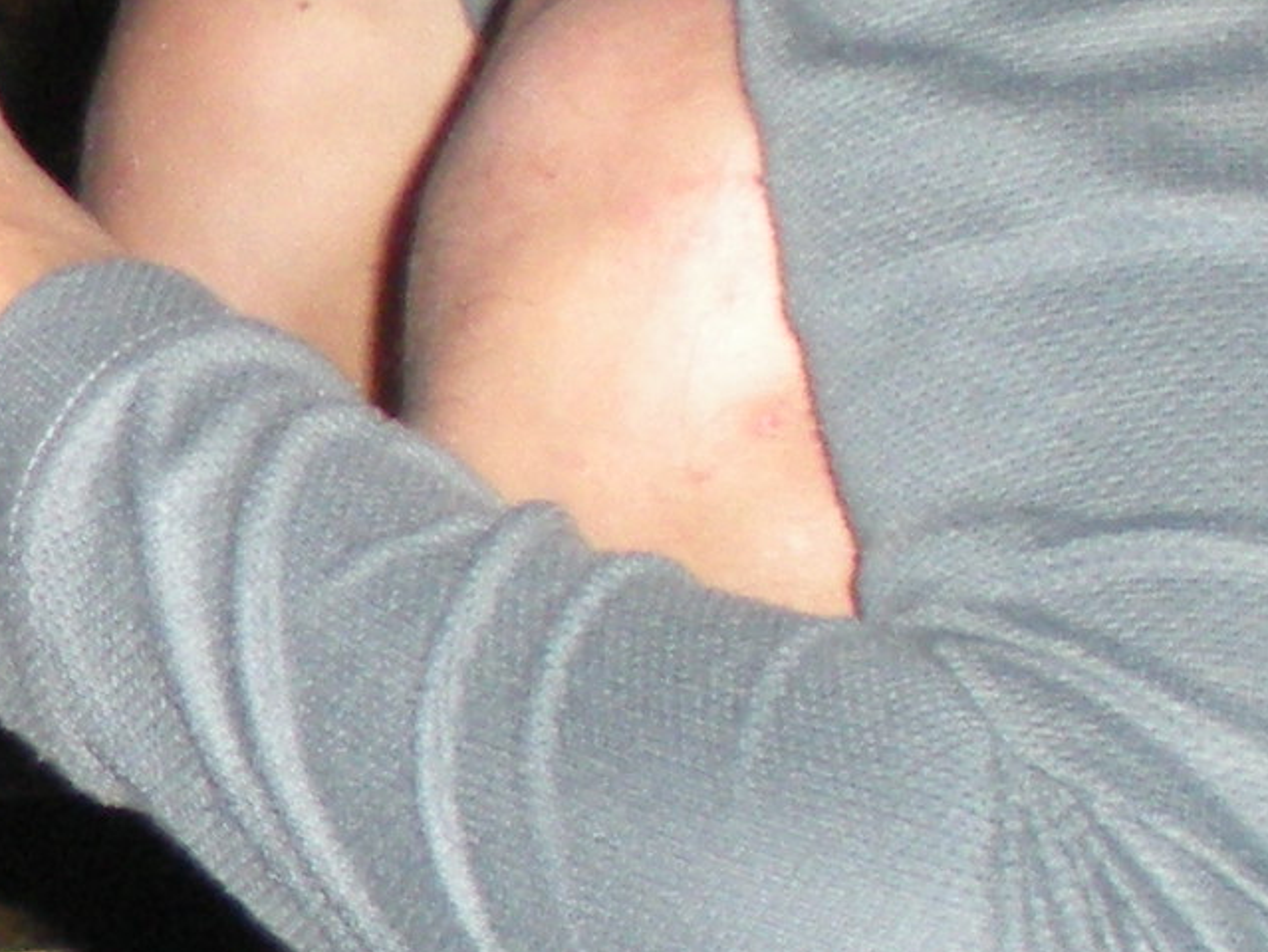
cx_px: -1105
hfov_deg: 9.6
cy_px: 520
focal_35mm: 194
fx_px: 7110
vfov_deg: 7.7
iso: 199
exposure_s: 1/60
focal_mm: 6.3
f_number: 3.1
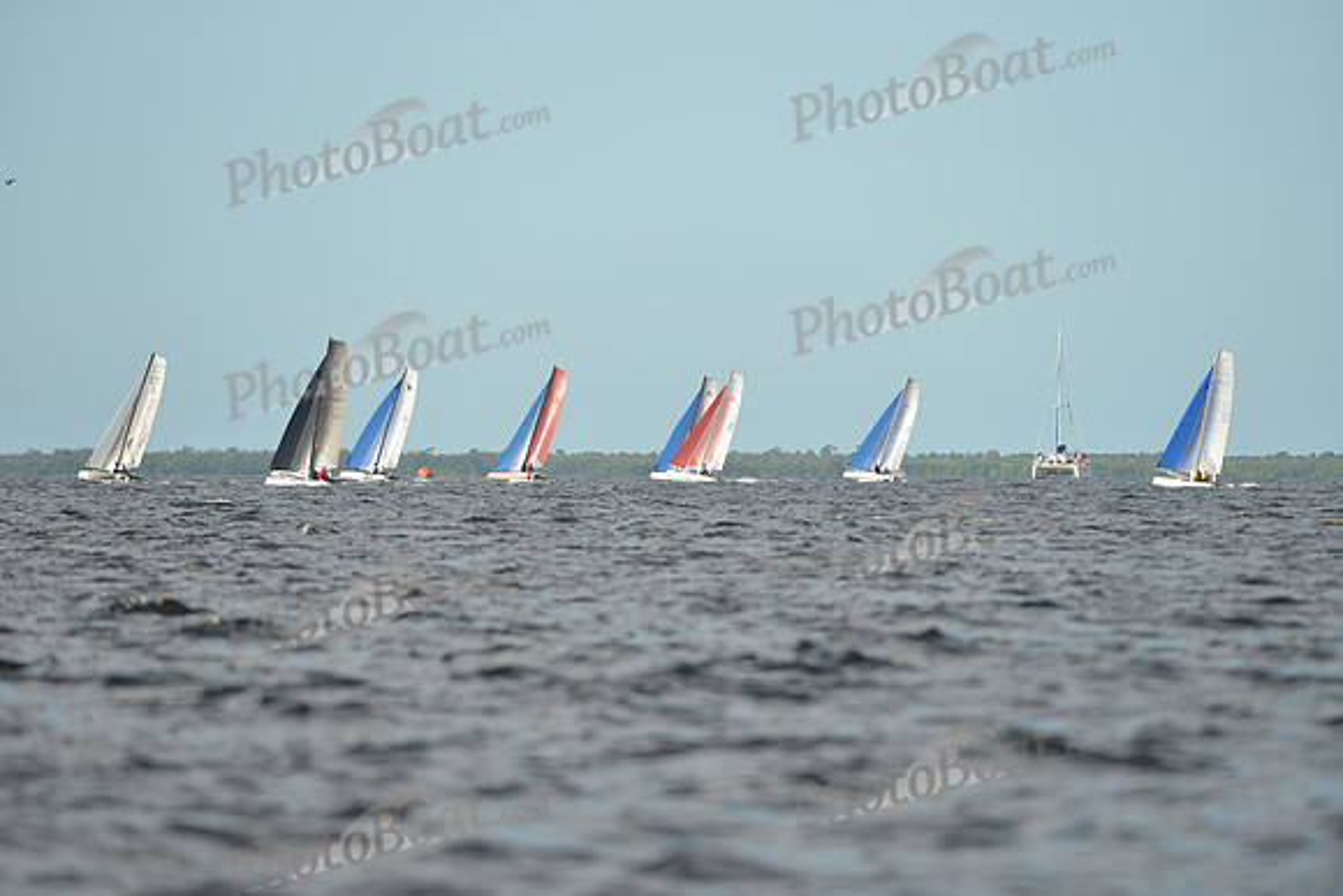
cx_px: 672
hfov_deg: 5.2
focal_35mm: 400
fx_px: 14925
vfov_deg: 3.4
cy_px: 448
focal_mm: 400
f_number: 4.5
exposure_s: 1/1000
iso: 250
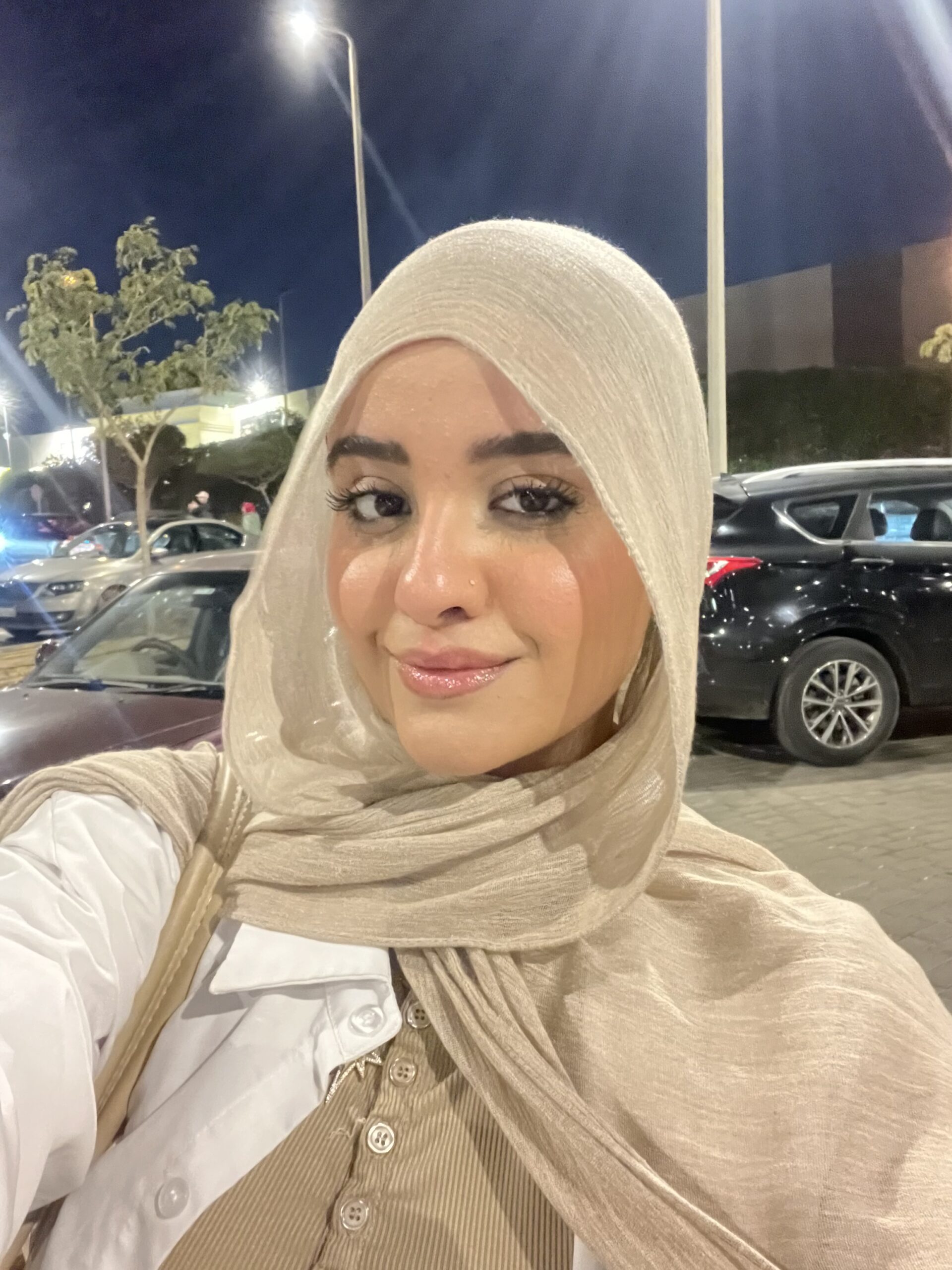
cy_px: 635
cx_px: 476
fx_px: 1100
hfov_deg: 46.8
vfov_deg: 60.0
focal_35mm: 30
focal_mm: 2.71
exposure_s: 1/17
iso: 1600
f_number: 2.2
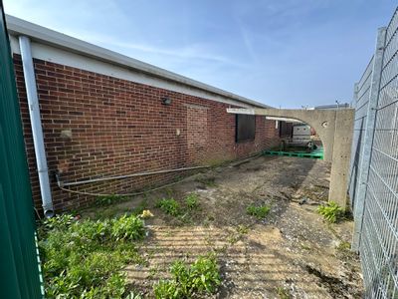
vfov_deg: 85.7
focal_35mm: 14
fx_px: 161
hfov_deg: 102.1
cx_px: 199
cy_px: 150
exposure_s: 1/428
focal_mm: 2.22
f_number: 2.2
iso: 40
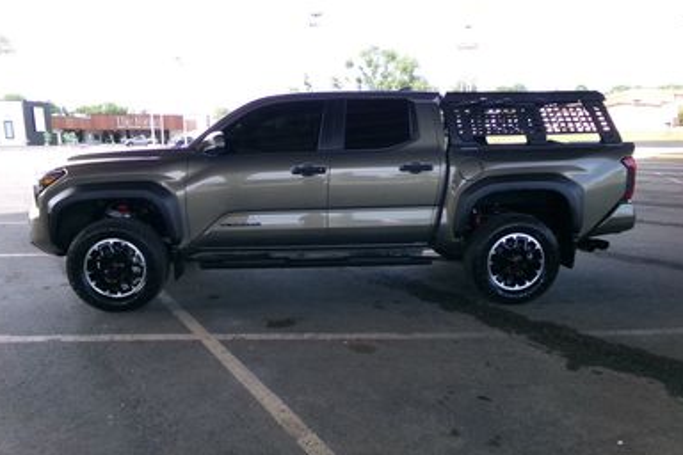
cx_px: 333
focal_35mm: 26
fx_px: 493
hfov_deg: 69.4
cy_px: 224
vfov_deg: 49.6
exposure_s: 1/60
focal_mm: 4.3
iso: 437
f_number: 11.07
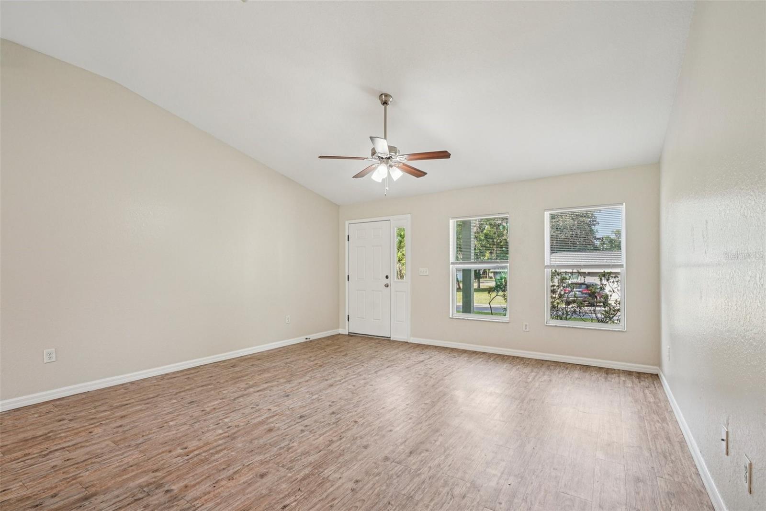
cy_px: 256
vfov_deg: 73.7
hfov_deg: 96.7
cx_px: 383
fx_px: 340
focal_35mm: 16
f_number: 8
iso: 400
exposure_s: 1/20
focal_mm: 16
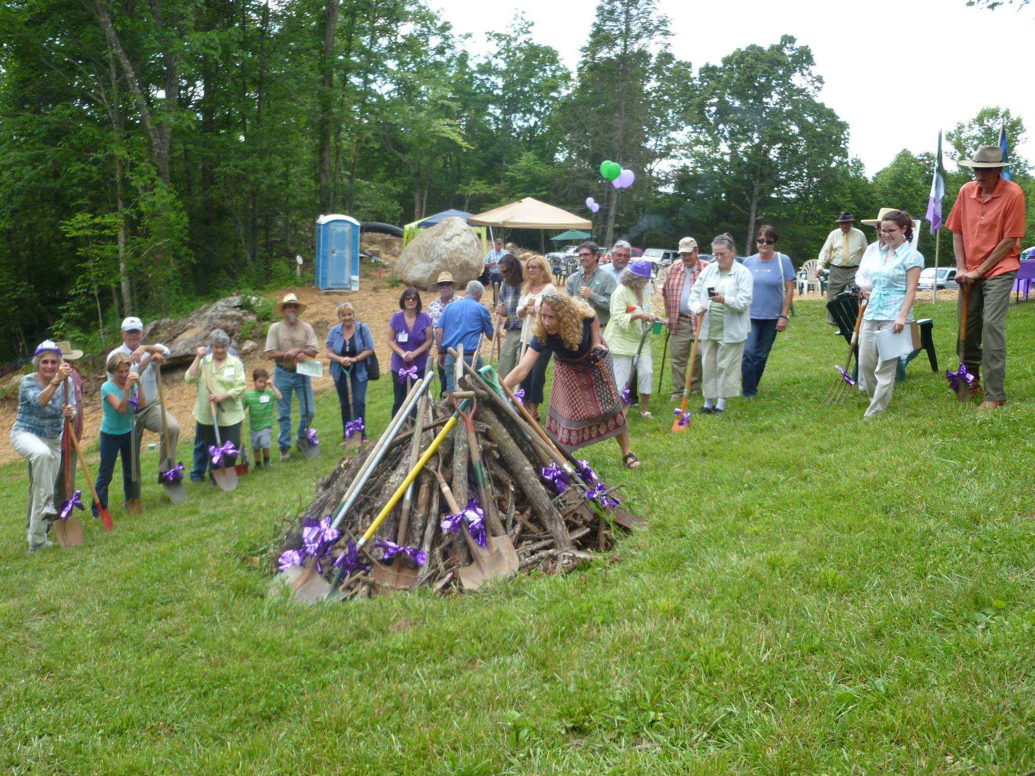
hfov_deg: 56.8
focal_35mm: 32
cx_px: 518
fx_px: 957
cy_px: 388
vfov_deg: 44.2
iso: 80
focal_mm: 5.7
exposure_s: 1/125
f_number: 3.5
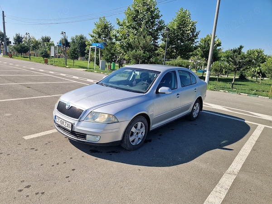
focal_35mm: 23
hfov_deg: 73.9
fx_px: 181
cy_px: 102
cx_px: 136
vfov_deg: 58.9
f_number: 1.8
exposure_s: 1/1344
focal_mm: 5.4
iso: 50
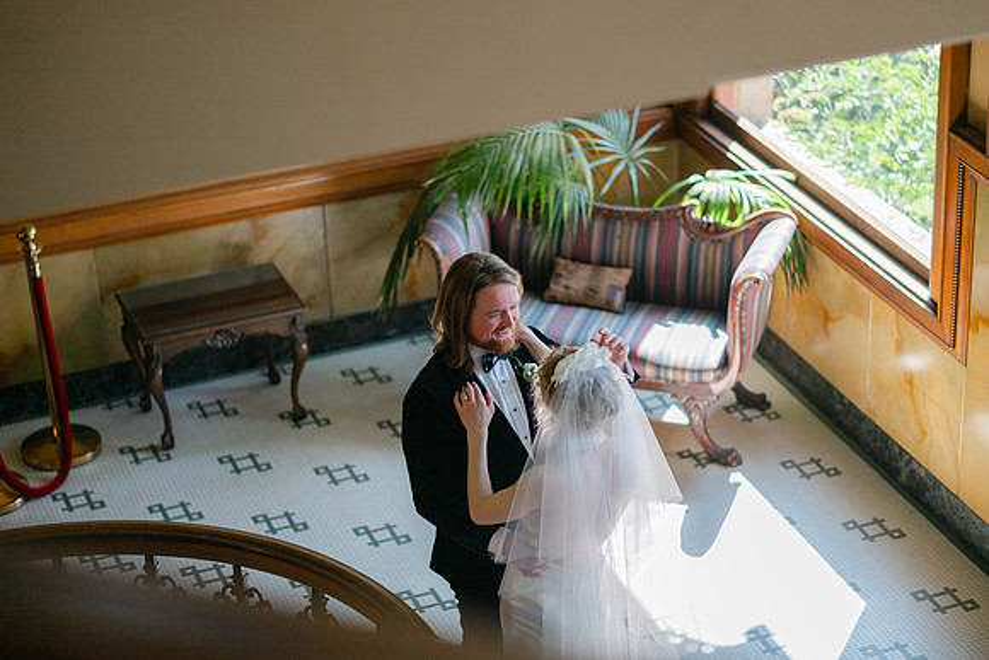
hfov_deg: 23.9
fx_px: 2336
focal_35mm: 85
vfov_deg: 16.1
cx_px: 494
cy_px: 330
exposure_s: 1/1000
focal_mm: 85
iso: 400
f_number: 1.8
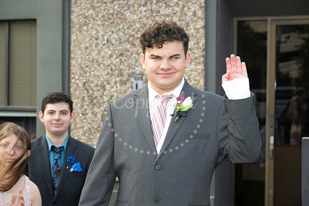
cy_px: 103
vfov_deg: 17.7
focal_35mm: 77
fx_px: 661
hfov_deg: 26.3
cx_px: 154
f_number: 7.1
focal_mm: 77
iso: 500
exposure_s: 1/200
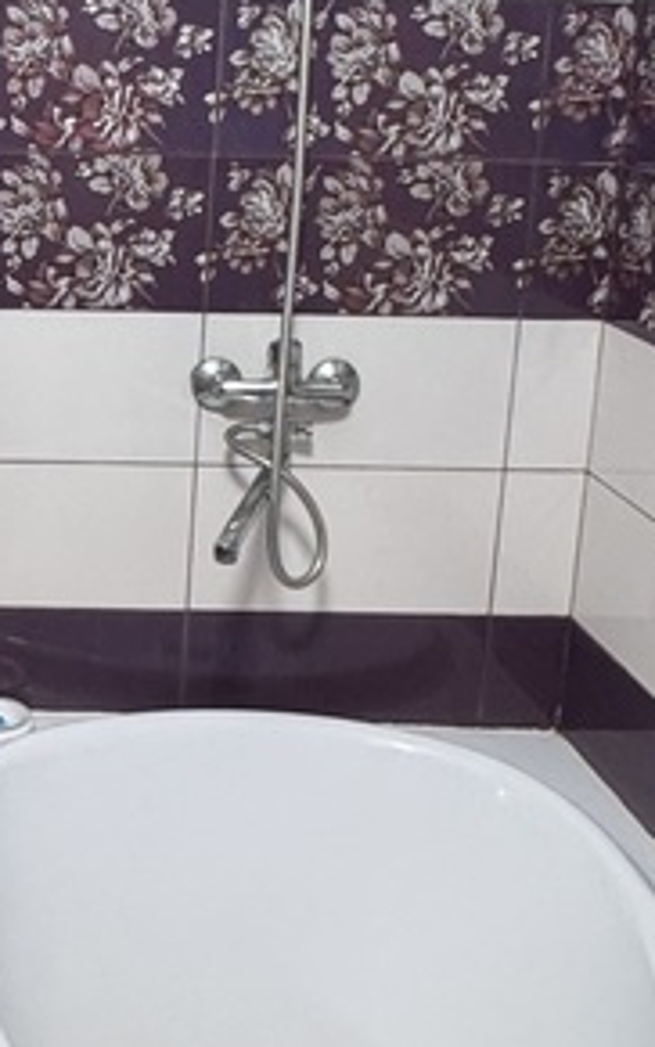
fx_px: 1456
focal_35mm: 51
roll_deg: -1.3
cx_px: -76
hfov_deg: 23.7
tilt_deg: -9.6
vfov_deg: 38.5
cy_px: 263
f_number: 2.2
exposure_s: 1/100
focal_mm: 2.22
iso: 250
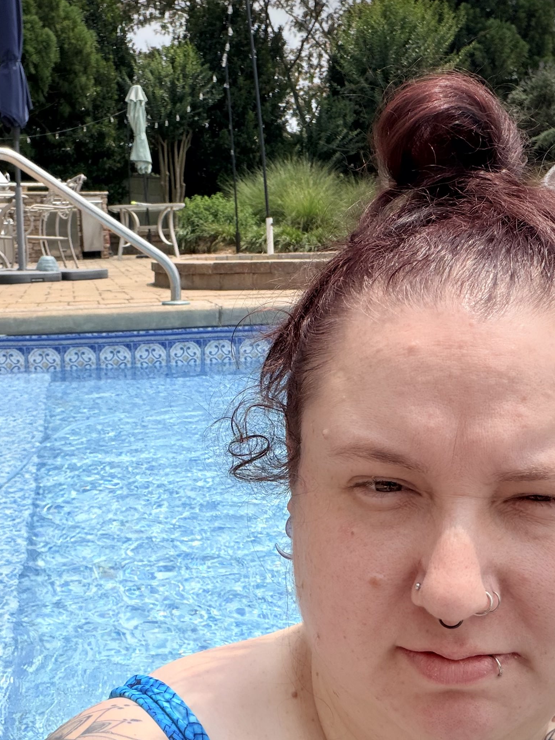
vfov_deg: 41.8
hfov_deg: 31.8
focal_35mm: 45
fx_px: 962
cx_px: 172
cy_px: 455
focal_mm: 2.71
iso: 25
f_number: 1.9
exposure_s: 1/987
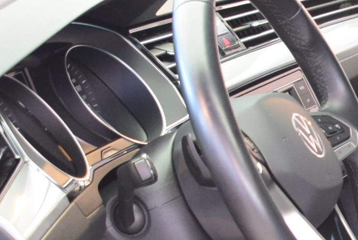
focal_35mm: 198
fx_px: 1971
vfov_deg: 6.9
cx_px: 559
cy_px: 346
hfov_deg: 10.0
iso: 1600
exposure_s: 1/20
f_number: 4.5
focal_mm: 32
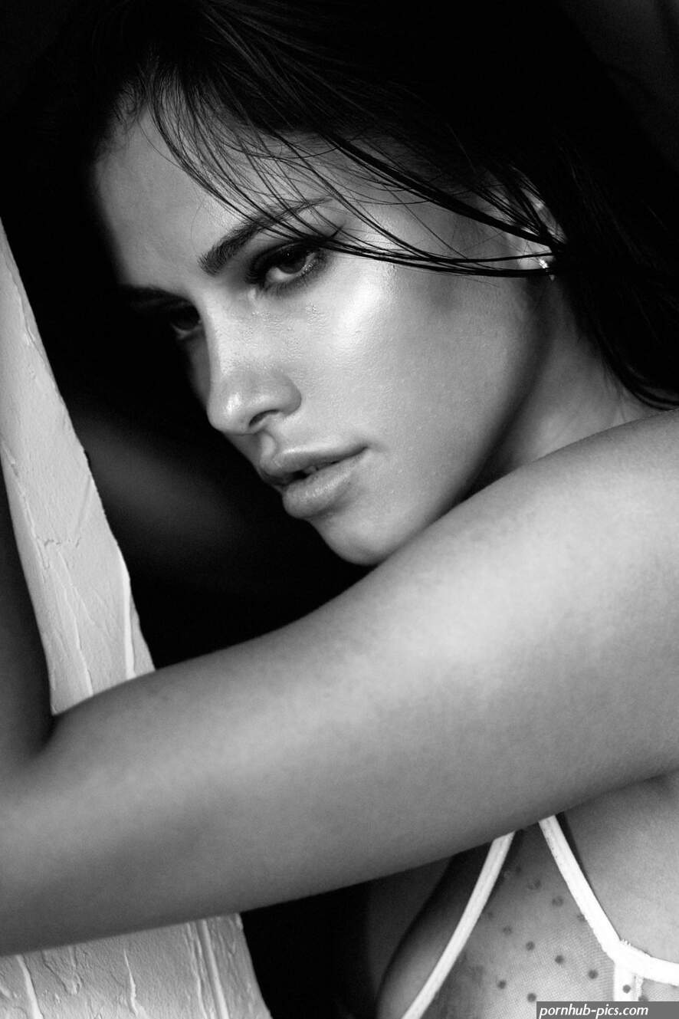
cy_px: 510
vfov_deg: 28.8
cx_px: 340
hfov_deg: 19.5
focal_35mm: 70
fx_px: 1980
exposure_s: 1/100
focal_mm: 70
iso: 320
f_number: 2.8
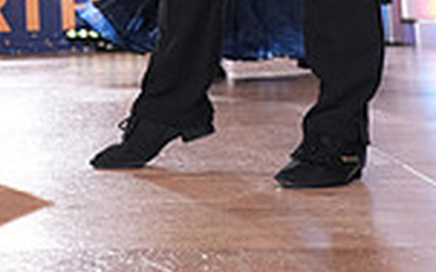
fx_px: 1579
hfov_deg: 15.2
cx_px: -91
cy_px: -313
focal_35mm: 133
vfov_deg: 9.1
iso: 2500
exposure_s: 1/500
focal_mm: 34
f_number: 4
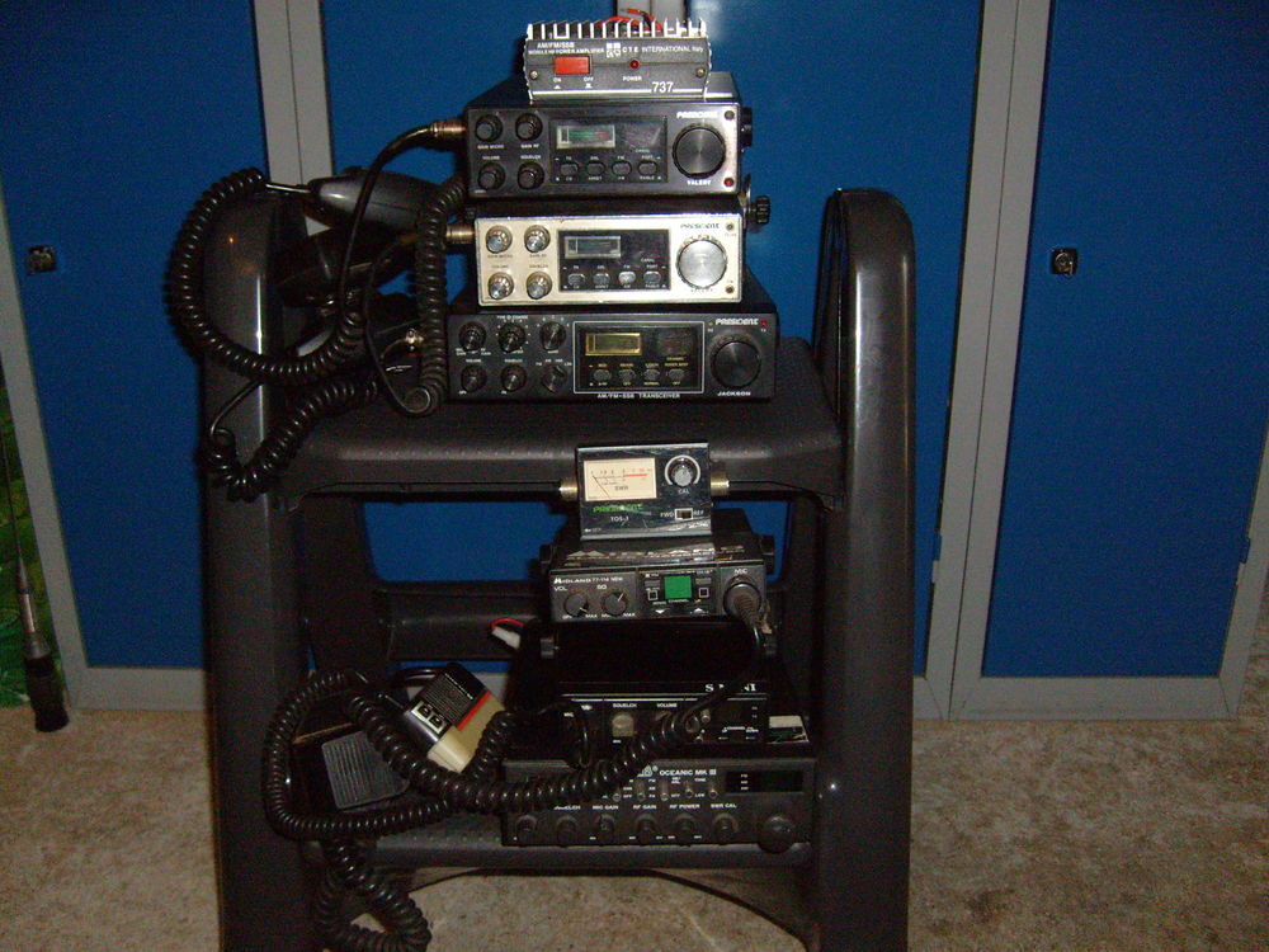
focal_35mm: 35
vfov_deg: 40.7
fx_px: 1283
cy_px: 476
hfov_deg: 52.6
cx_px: 634
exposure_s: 1/45
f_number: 2.8
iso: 400
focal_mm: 5.8
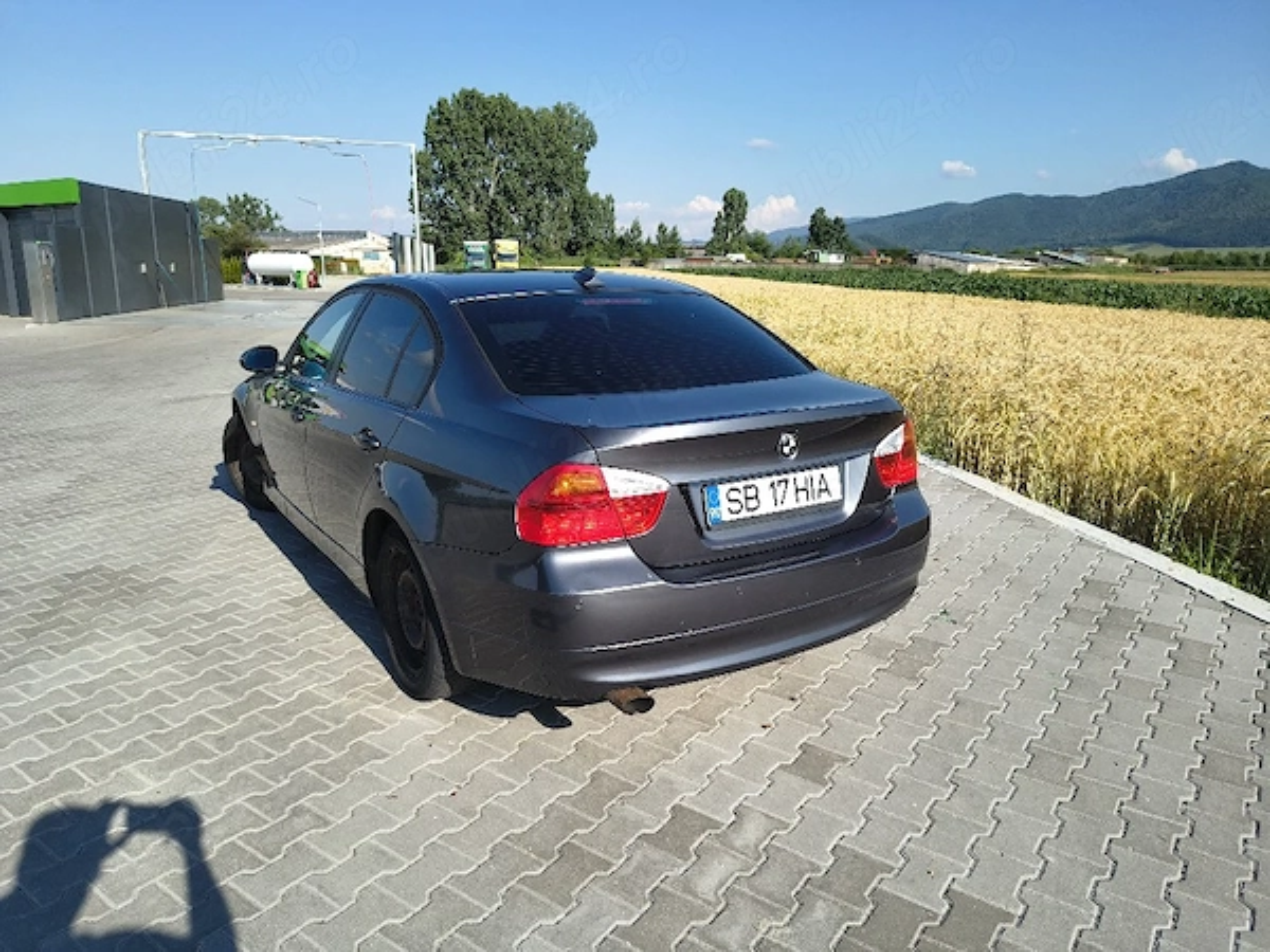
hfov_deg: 71.6
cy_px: 476
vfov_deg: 56.8
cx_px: 635
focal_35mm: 24
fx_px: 881
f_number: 1.8
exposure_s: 1/1429
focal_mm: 5.56
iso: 100
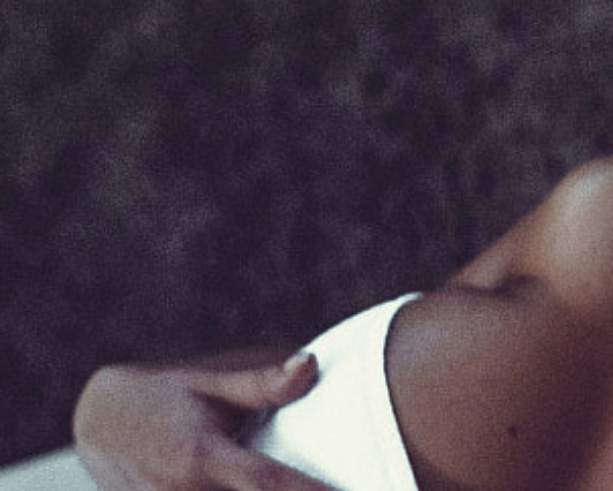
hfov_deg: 10.8
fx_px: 3159
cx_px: 820
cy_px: 657
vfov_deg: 8.7
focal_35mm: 174
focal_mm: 35
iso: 800
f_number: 1.4
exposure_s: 1/125
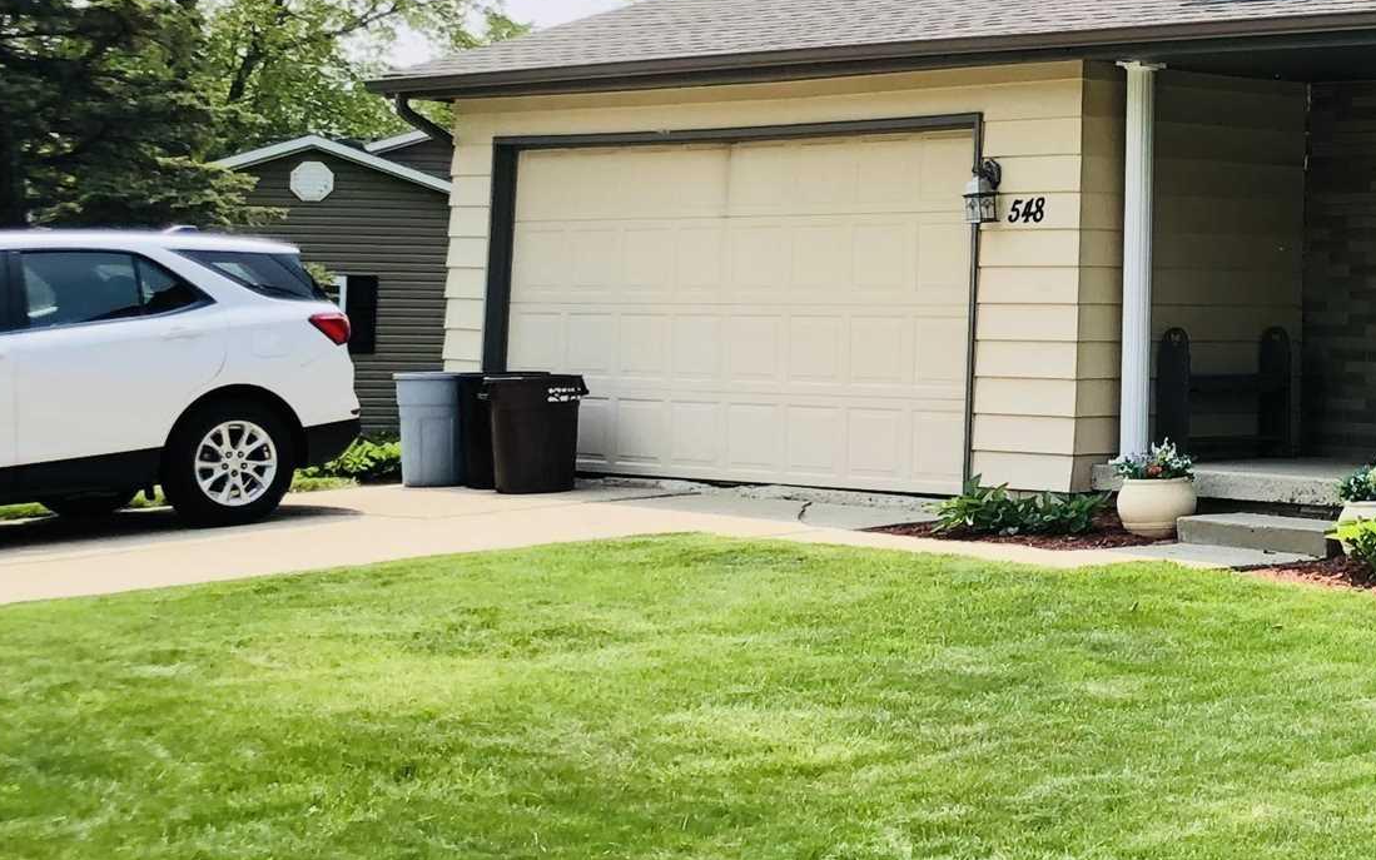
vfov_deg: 15.6
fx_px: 3113
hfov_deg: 23.1
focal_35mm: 83
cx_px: 1593
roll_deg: -0.3
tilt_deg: +4.3
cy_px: 182
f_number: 1.8
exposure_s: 1/453
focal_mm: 4
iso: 20
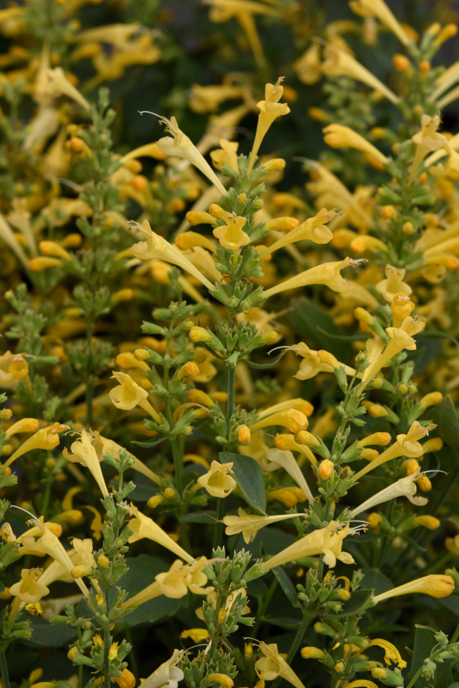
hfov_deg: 13.1
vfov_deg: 19.4
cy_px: 344
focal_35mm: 105
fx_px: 2006
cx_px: 230
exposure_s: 1/400
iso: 400
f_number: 16
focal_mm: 105
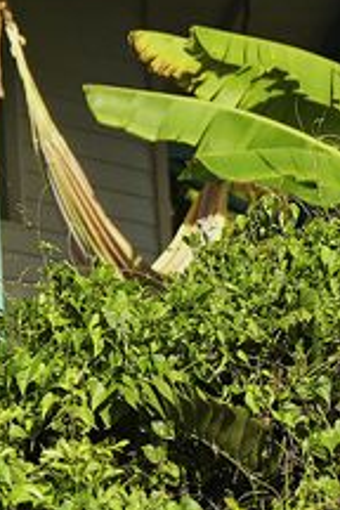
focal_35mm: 500
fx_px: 7083
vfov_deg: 4.1
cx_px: -371
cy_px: -87
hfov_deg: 2.7
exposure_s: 1/640
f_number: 2.8
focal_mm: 90
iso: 100
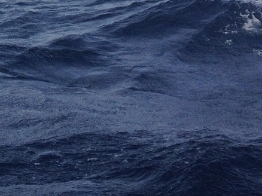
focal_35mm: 128
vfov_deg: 10.9
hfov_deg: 15.0
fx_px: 968
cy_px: -149
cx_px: -29
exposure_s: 1/1416
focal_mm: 4.28
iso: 64
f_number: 2.4
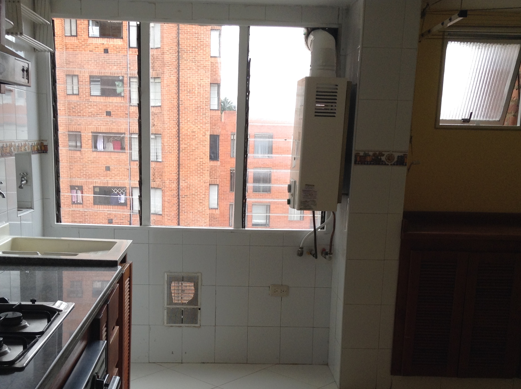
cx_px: 239
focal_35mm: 46
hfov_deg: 41.3
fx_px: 691
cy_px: 264
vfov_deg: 31.2
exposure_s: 1/160
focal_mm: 3.3
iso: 25
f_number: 2.4
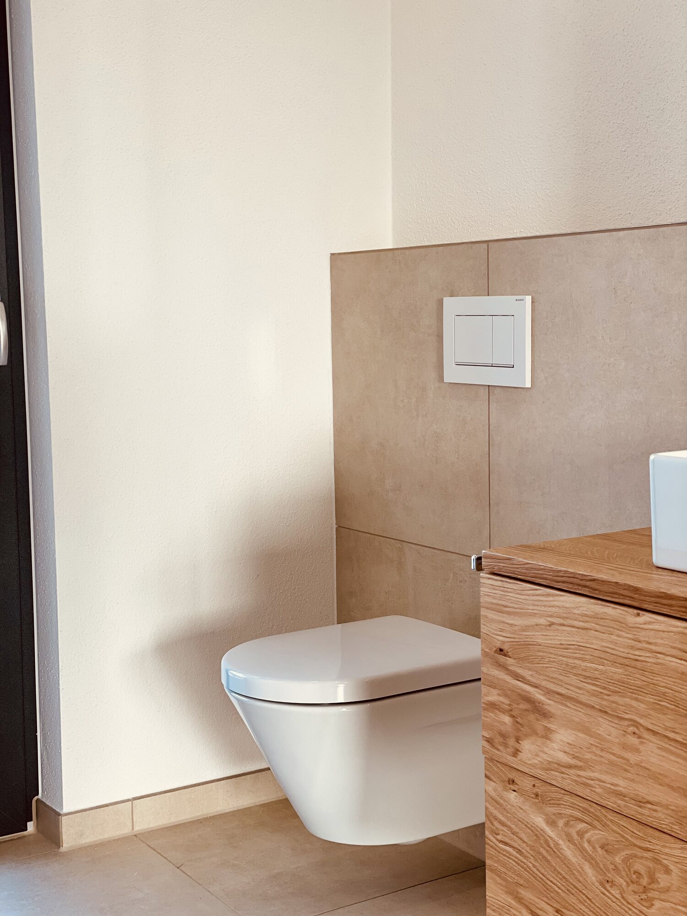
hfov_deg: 28.0
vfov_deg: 36.8
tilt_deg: -5.9
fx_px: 1376
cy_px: 458
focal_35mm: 52
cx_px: 344
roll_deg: +1.2
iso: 50
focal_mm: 6
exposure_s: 1/122
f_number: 2
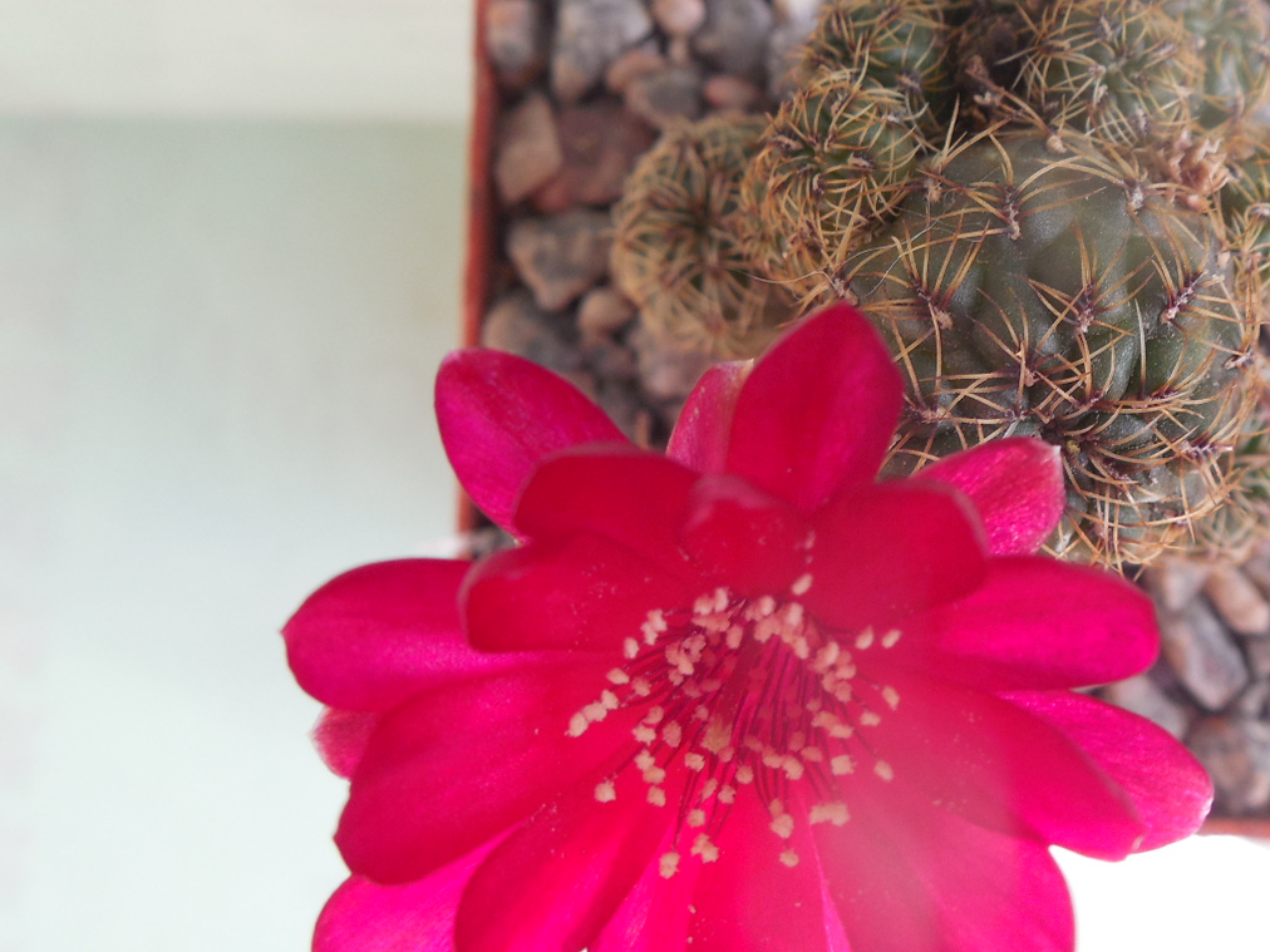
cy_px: 356
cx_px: 937
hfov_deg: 38.0
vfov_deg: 29.6
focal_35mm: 49
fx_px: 1798
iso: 125
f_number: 3.6
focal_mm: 5.6
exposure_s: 1/40
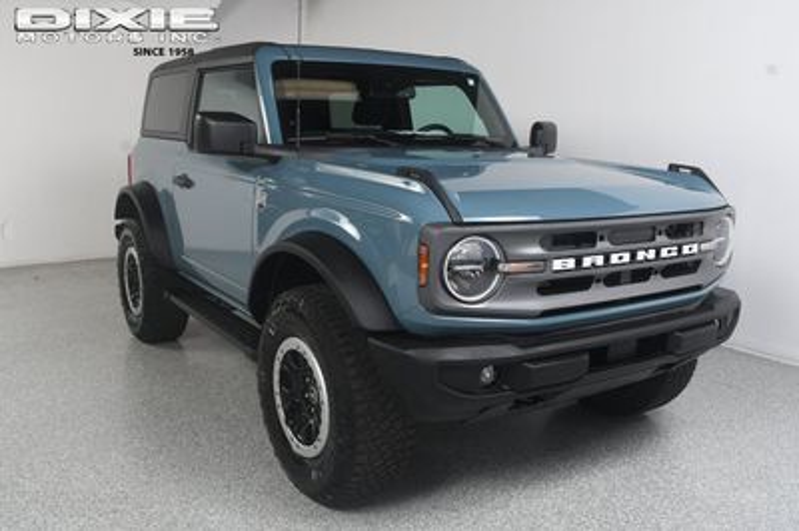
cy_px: 266
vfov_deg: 39.9
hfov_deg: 57.3
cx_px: 400
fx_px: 732
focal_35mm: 33
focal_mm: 22
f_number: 8
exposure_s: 1/160
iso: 100
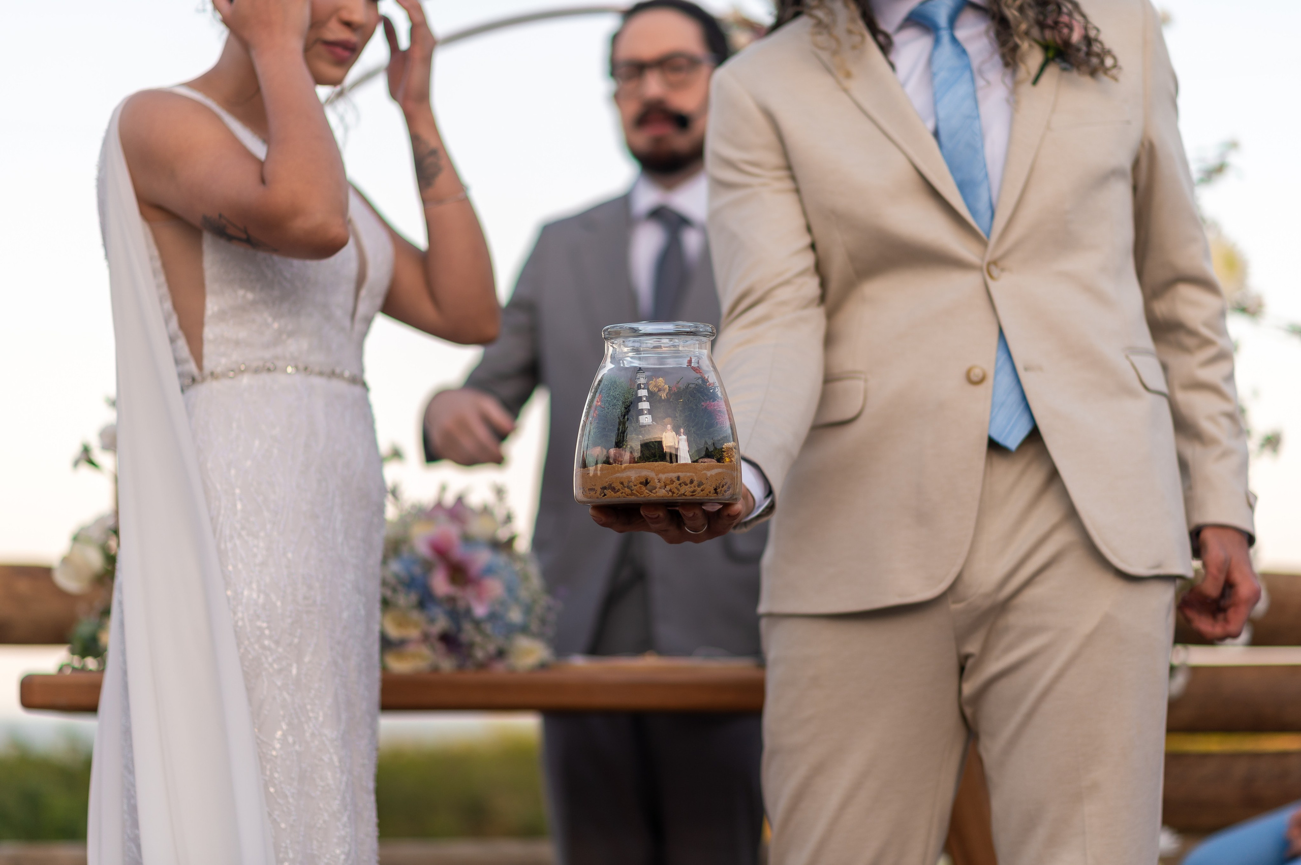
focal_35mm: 87
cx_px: 660
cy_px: 433
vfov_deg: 15.7
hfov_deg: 23.4
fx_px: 3146
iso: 125
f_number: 1.8
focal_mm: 85
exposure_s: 1/1250
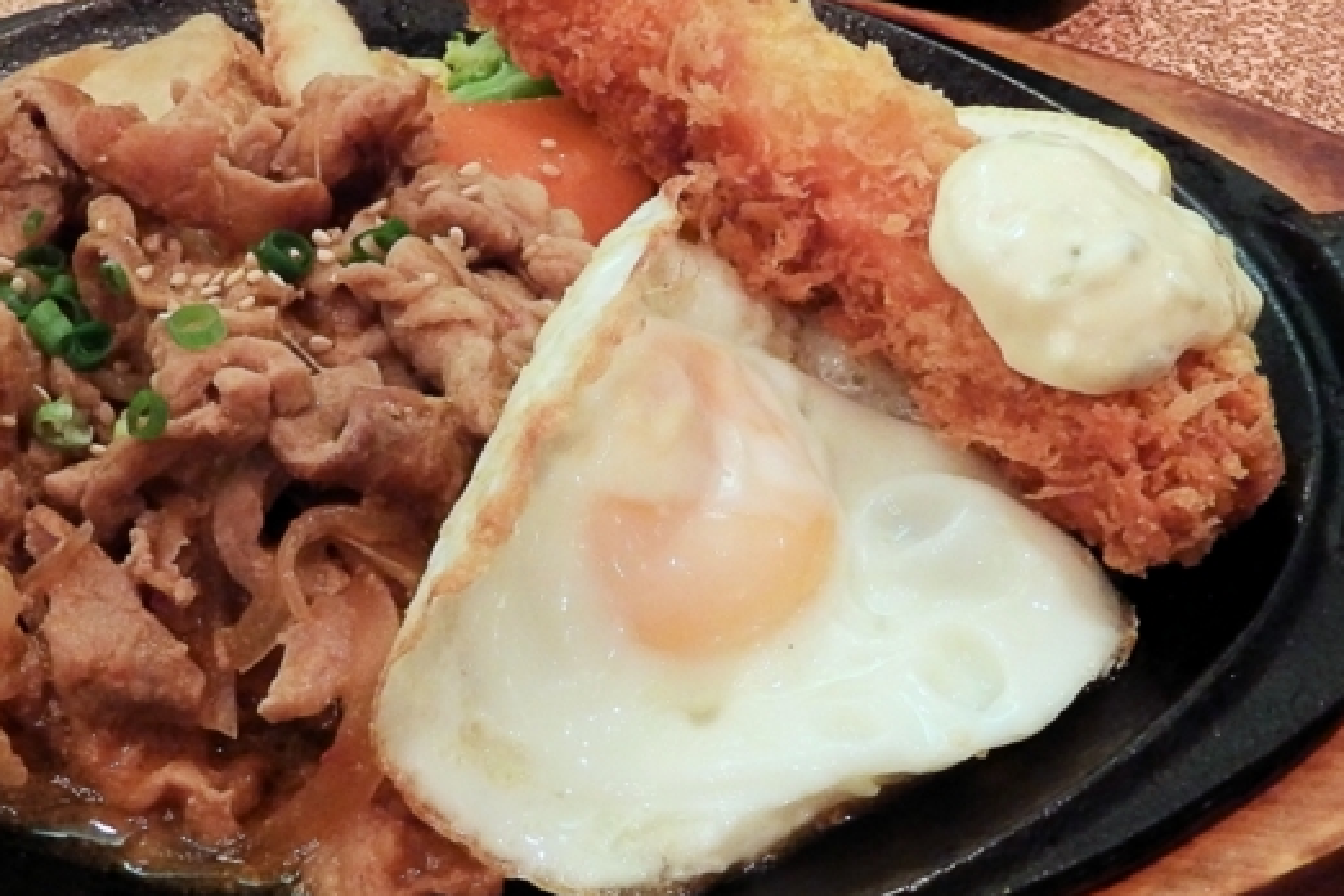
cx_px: 497
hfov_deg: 38.6
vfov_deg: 26.5
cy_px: 427
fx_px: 1904
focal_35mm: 51
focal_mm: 5.7
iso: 800
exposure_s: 1/30
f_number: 3.7
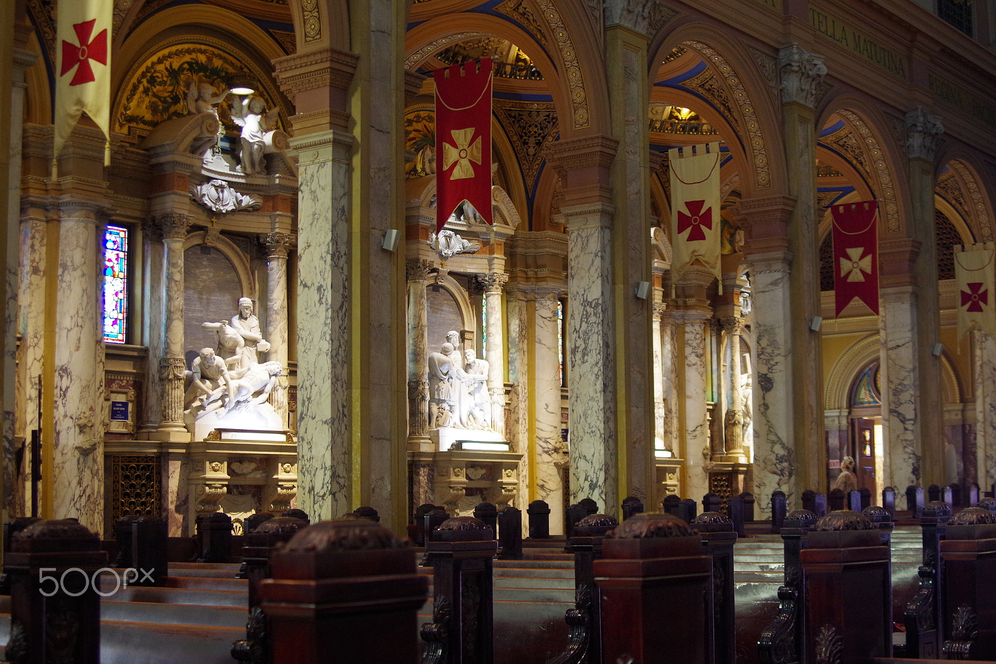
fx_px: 1438
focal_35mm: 52
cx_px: 498
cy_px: 332
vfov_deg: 26.0
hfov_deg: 38.2
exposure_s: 1/13
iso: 1000
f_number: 5
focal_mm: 35
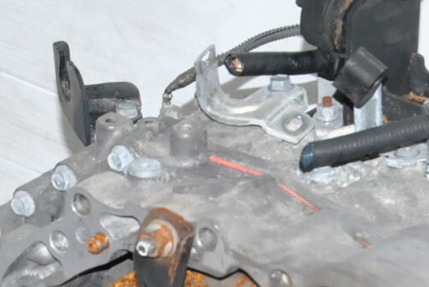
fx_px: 3157
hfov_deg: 7.8
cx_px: 363
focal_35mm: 265
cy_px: 419
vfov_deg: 5.2
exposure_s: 1/200
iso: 800
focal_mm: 55
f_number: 10
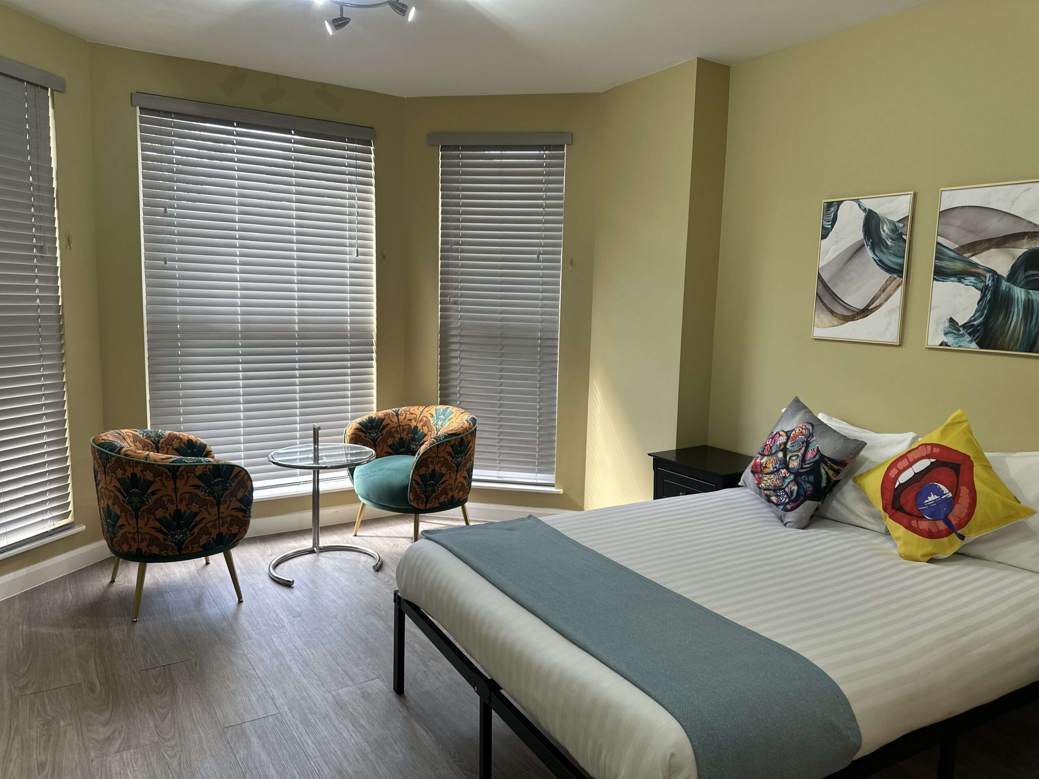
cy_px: 390
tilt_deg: -7.4
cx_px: 520
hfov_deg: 71.6
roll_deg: -0.6
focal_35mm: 24
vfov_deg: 56.8
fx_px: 720
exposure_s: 1/100
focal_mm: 6.86
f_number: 1.78
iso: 64
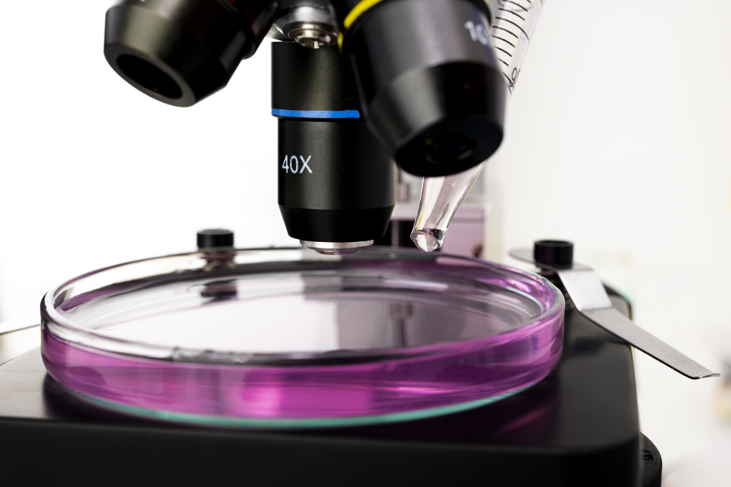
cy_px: 244
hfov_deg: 39.6
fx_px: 1015
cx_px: 366
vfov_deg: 27.0
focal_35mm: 50
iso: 500
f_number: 13
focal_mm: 50
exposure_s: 1/160
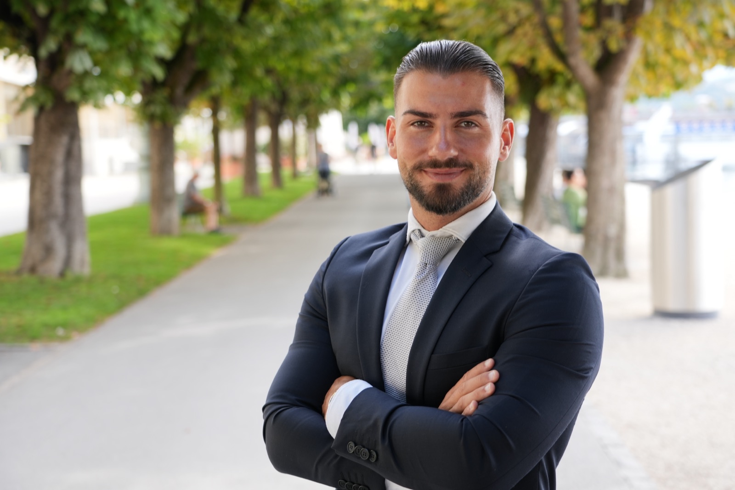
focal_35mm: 52
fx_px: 1061
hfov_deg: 38.2
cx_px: 368
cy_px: 245
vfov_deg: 26.0
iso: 250
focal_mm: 52
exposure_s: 1/125
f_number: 4
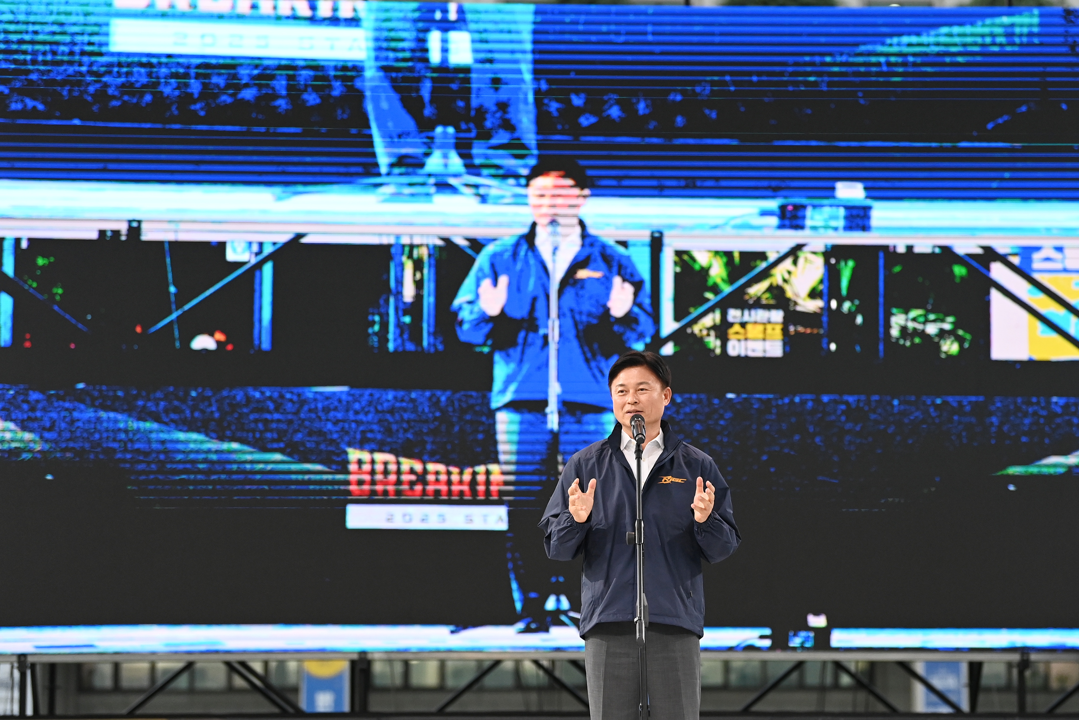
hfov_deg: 20.4
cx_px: 540
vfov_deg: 13.7
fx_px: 2997
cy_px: 360
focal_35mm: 100
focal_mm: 100
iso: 2500
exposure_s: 1/1600
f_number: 2.8
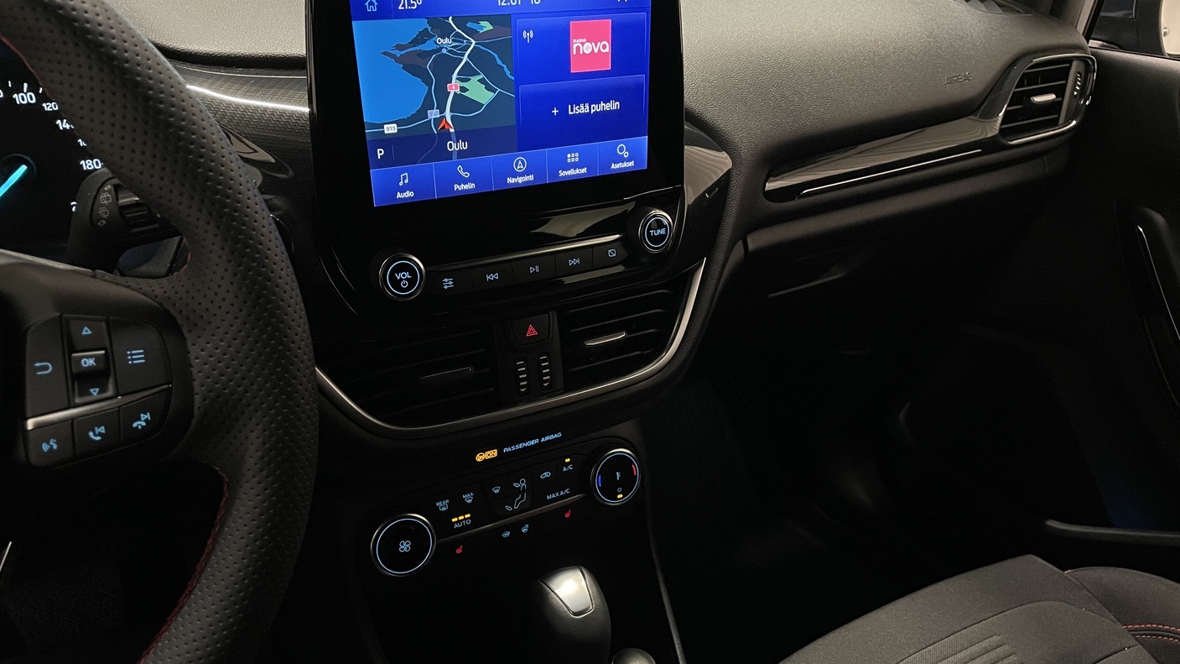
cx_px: 595
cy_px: 416
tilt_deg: -33.9
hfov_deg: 66.1
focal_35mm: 29
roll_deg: -3.2
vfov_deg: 39.9
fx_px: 907
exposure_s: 1/60
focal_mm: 4.2
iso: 400
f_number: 1.6
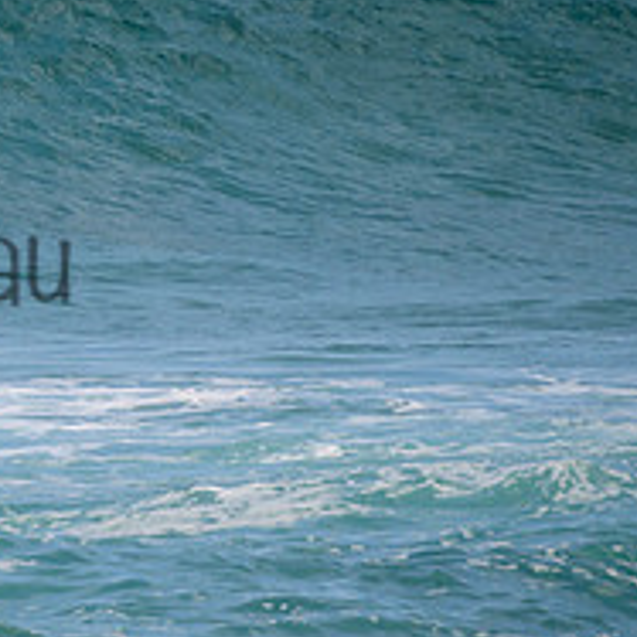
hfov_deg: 1.2
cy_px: 155
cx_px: -104
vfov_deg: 1.2
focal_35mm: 1452
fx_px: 30230
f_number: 5.6
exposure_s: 1/2000
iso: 280
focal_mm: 400
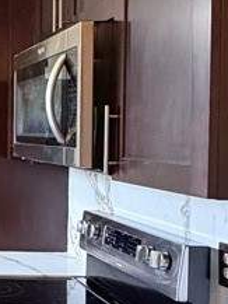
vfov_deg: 29.4
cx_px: -172
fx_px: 579
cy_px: 153
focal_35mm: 66
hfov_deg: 18.1
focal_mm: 2.22
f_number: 2.2
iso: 320
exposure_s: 1/60
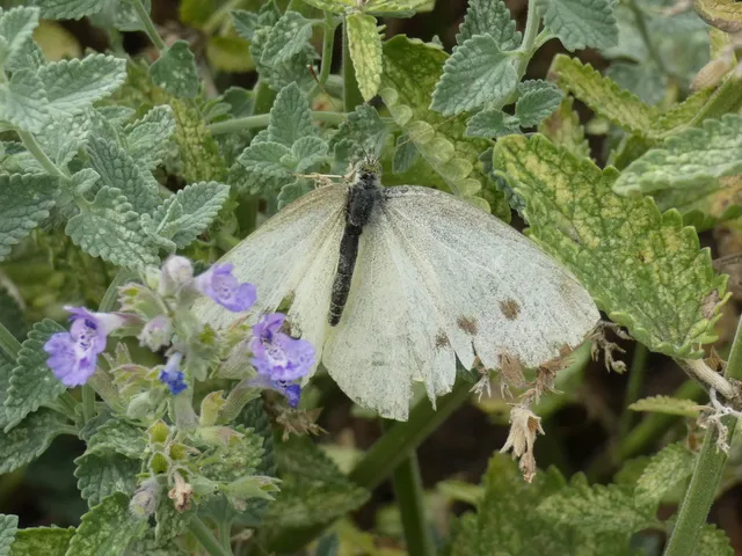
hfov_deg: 15.2
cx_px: 371
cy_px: 278
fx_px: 2787
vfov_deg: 11.4
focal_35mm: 130
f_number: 5.2
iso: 80
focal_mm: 23.3
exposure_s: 1/100
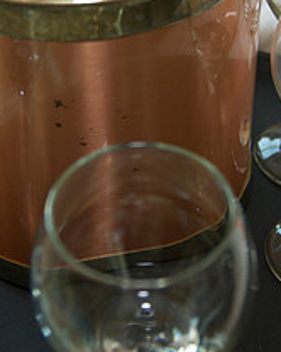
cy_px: 61
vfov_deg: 21.2
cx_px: 124
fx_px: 927
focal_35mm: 89
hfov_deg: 17.2
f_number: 4.5
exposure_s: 1/50
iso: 640
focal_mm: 34
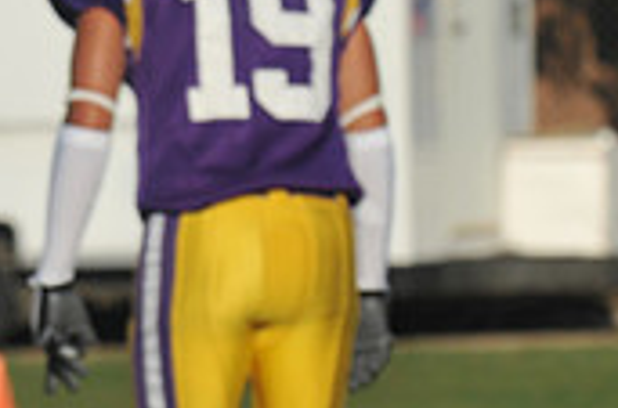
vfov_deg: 1.6
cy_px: 96
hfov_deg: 2.5
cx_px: -354
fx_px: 14375
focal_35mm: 840
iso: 200
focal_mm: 165
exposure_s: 1/1250
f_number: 6.3
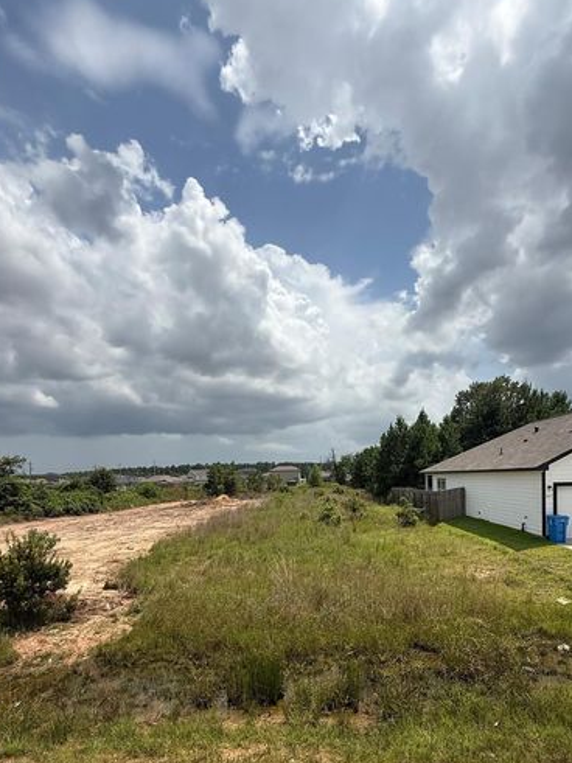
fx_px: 419
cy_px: 496
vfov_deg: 82.3
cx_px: 320
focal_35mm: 19
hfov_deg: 68.4
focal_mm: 2.22
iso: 64
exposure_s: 1/2410
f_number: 2.2
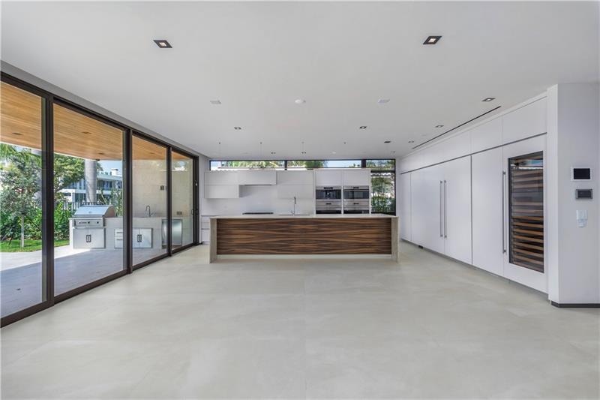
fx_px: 267
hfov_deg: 96.7
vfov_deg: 73.7
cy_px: 200
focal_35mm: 16
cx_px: 300
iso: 250
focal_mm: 16
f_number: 8
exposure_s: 1/200
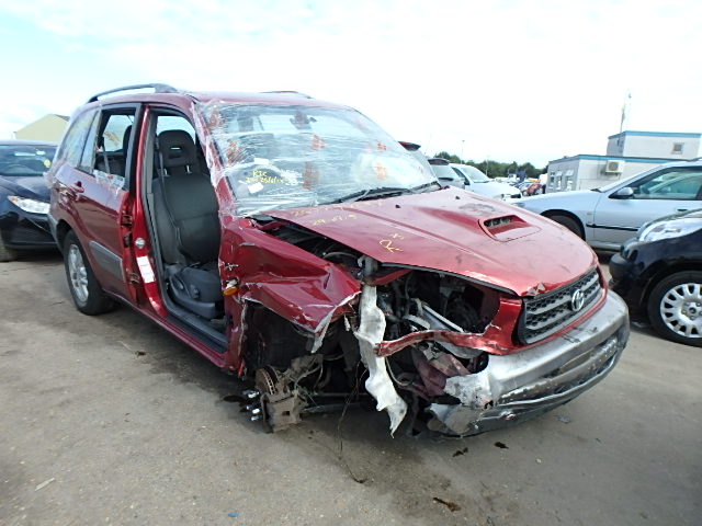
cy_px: 263
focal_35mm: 21
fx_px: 426
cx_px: 351
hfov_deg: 79.0
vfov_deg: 63.4
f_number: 3.5
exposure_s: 1/400
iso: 125
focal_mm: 3.7
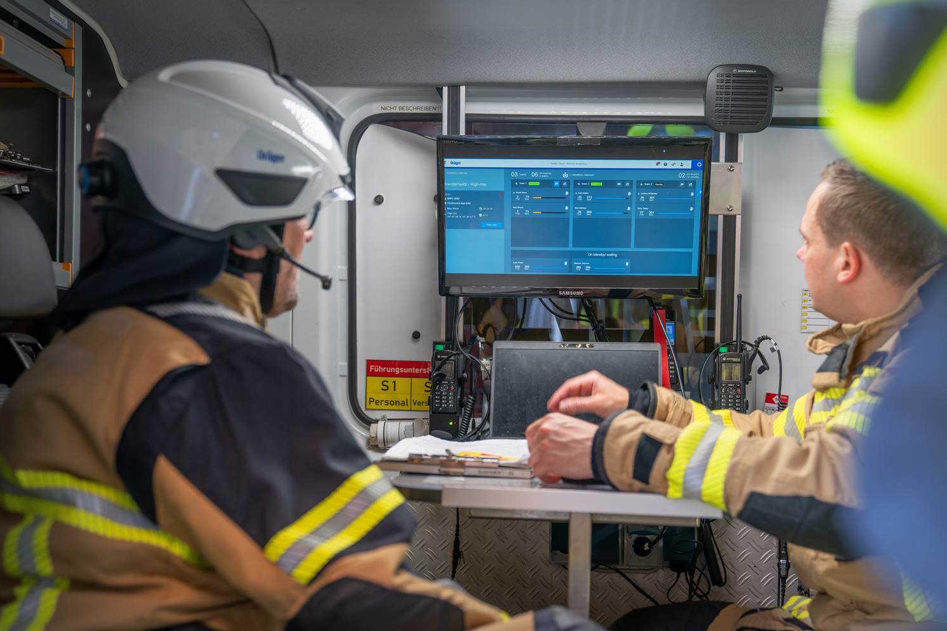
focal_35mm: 48
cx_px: 500
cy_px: 320
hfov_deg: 41.1
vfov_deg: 28.1
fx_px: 1263
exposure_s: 1/50
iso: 160
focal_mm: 44
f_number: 2.8
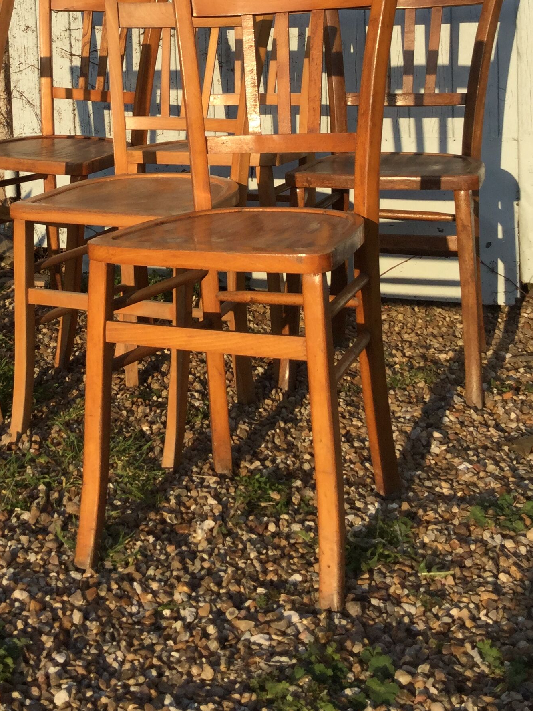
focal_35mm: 57
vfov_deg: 32.2
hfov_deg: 25.3
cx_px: 121
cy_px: 81
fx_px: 1170
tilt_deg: -5.2
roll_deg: +0.9
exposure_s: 1/867
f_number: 2.4
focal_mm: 3.3
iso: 25
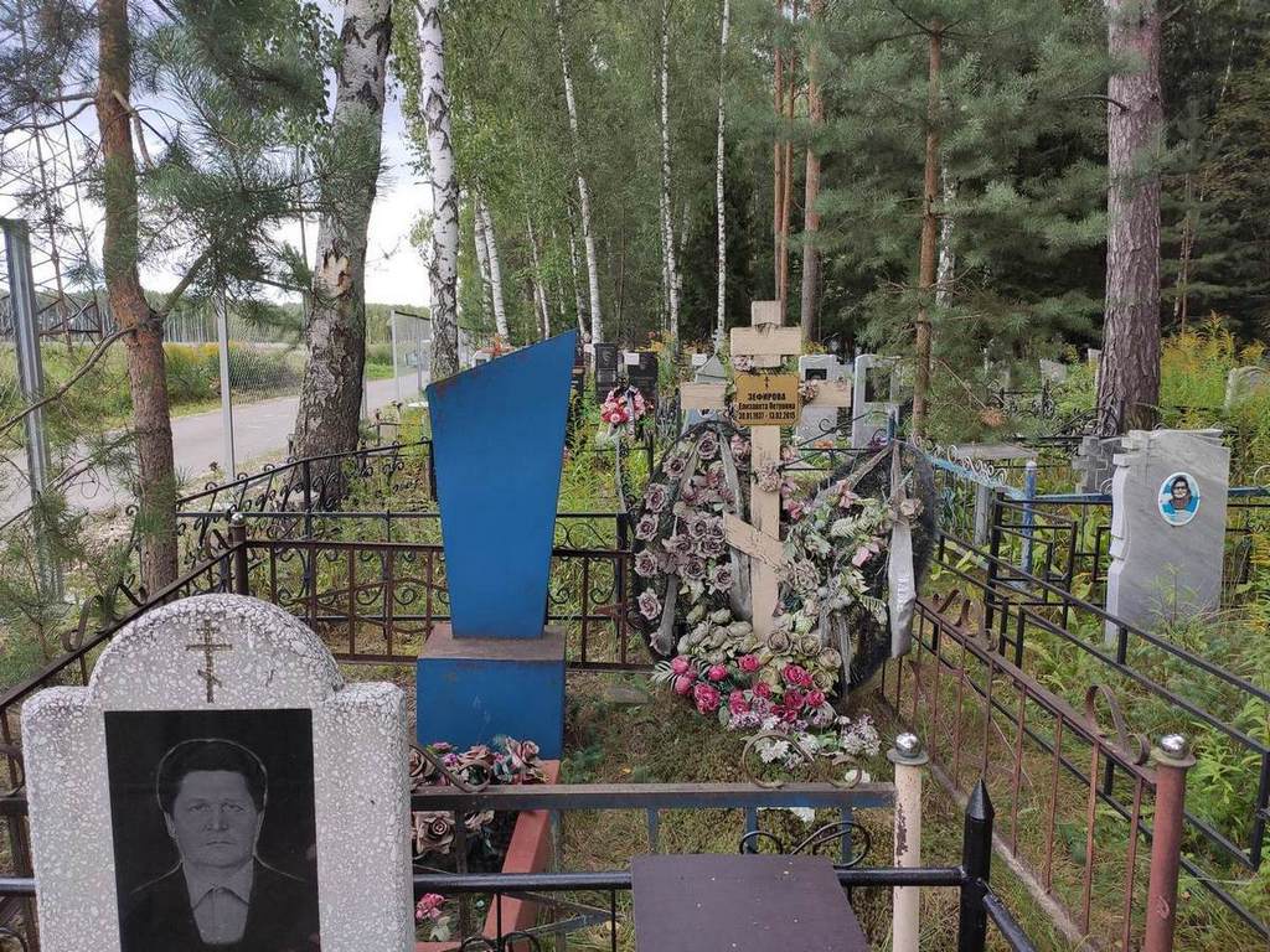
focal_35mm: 26
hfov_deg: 67.3
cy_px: 476
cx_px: 635
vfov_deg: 53.1
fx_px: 954
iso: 125
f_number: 1.75
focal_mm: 4.77
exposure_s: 1/120
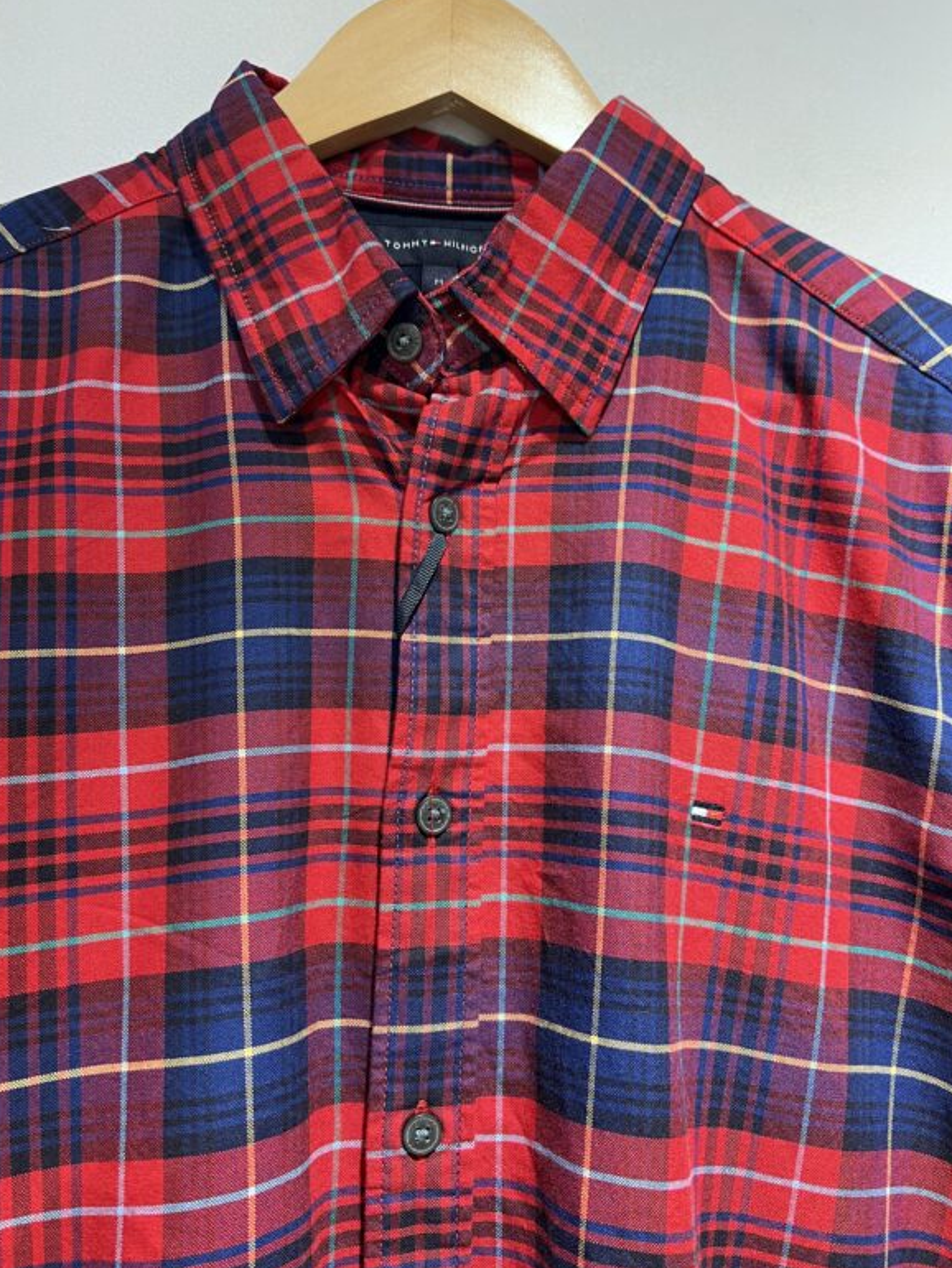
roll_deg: -0.8
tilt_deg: +5.9
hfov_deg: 51.4
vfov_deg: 65.3
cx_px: 486
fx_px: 990
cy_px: 624
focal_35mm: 27
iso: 160
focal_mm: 5.7
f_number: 1.5
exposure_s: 1/50
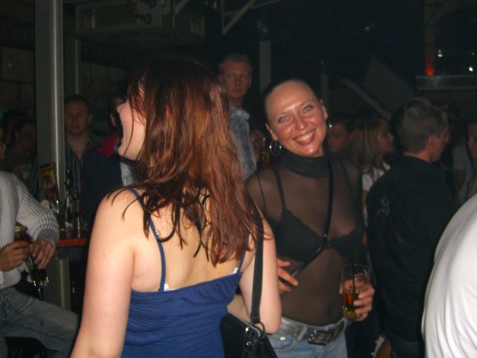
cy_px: 179
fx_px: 524
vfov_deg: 37.7
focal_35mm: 38
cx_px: 238
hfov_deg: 49.0
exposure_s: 1/60
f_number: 2.8
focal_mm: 7.9
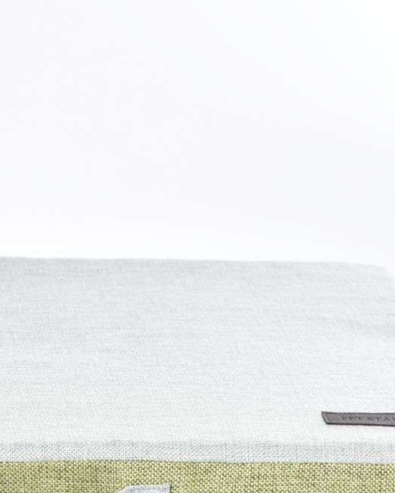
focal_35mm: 149
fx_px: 2177
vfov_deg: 12.9
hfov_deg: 10.3
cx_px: 30
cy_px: 350
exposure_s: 1/125
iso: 320
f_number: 9
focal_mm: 70
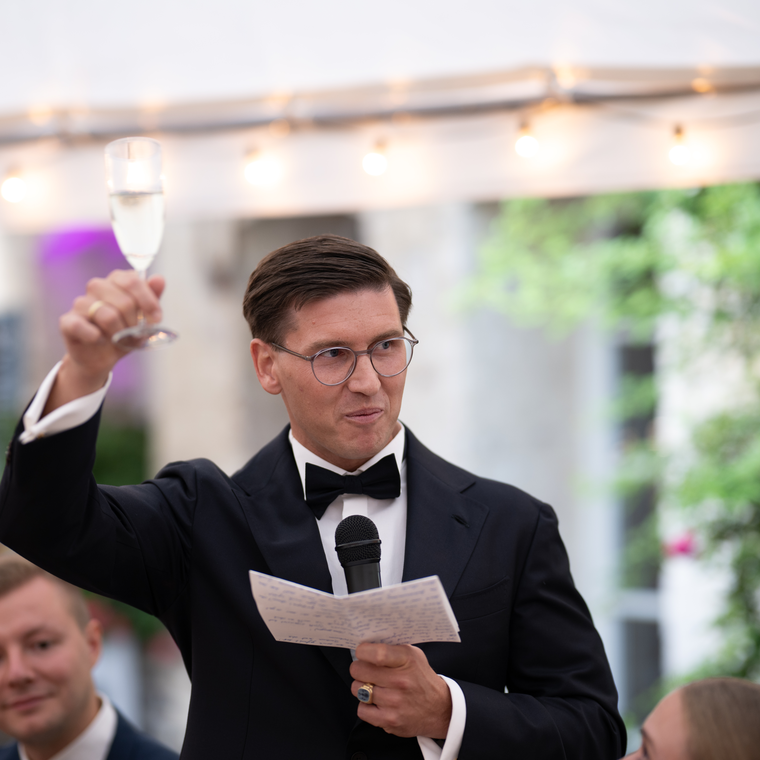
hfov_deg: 15.8
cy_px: 377
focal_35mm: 110
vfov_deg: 15.8
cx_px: 339
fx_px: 2732
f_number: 1.4
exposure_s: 1/160
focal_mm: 85
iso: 200
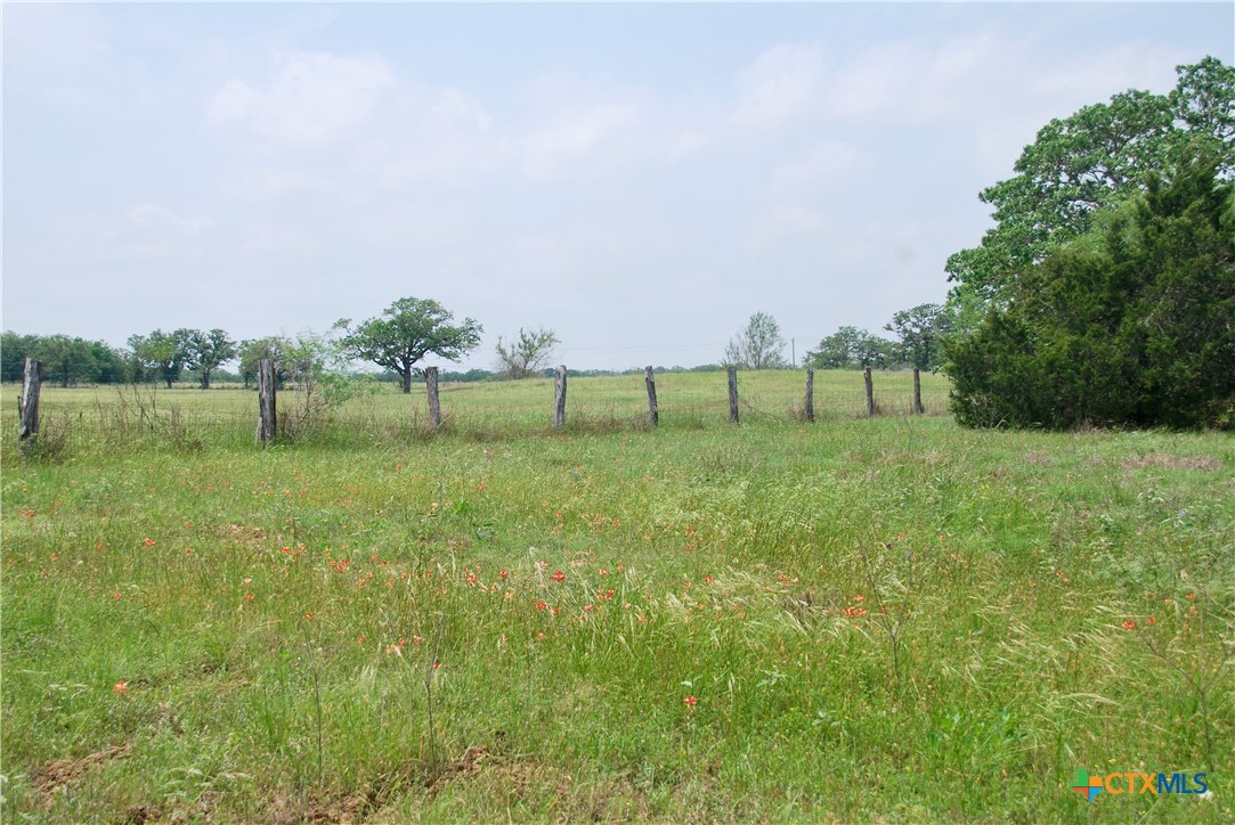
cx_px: 618
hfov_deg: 44.9
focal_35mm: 44
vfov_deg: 30.9
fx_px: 1493
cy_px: 412
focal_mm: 29
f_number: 8
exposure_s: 1/250
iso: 100
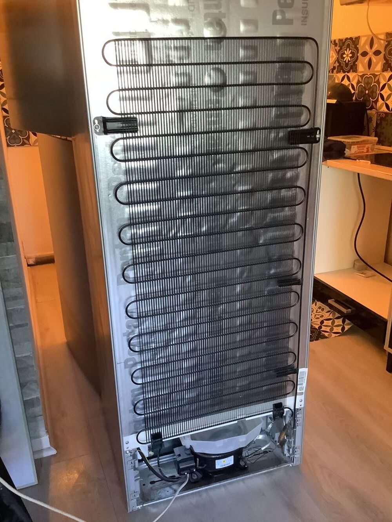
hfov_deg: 45.4
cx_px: 196
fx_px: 468
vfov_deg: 58.3
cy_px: 261
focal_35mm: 31
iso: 400
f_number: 2.4
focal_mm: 3.3
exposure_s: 1/50
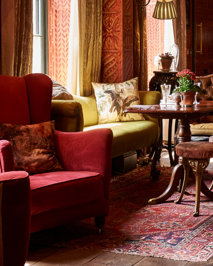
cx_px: 190
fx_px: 670
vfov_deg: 22.1
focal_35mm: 85
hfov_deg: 17.8
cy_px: 46
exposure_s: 1/1.3
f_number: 11
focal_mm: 35
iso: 50
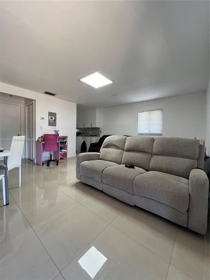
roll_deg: -0.5
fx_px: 105
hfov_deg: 89.9
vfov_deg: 106.2
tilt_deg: -3.1
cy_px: 140
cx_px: 105
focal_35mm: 13
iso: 200
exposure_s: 1/120
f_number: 1.8
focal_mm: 1.57
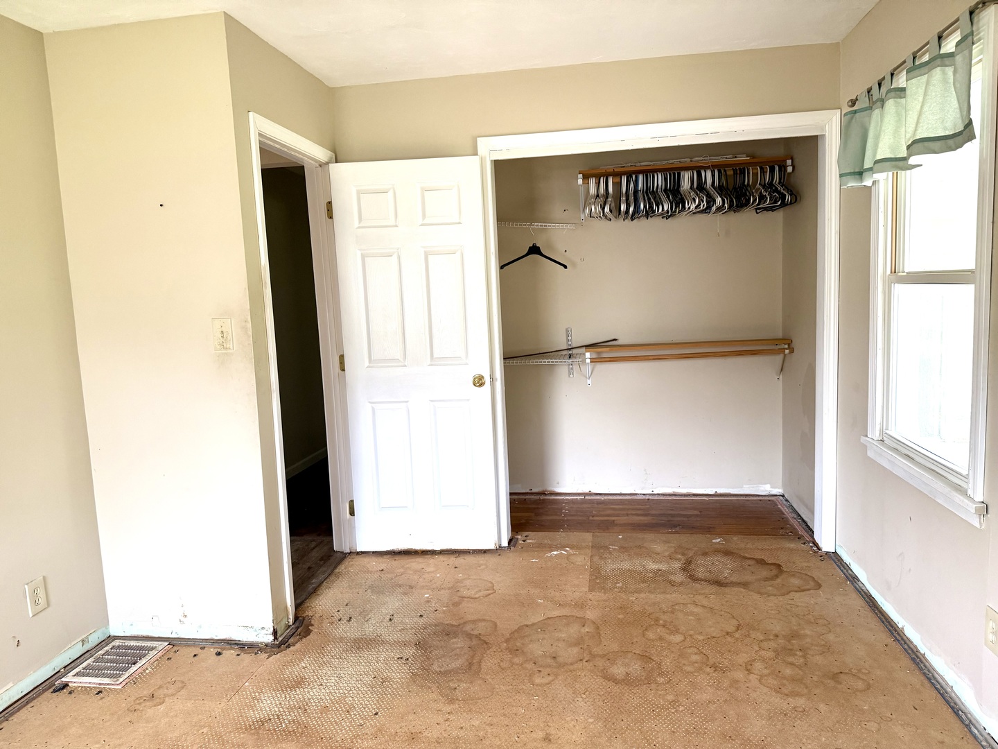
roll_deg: +2.9
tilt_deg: -6.3
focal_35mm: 24
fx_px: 692
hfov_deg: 71.6
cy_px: 374
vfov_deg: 56.8
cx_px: 499
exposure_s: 1/88
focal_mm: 6.76
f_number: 1.78
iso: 200
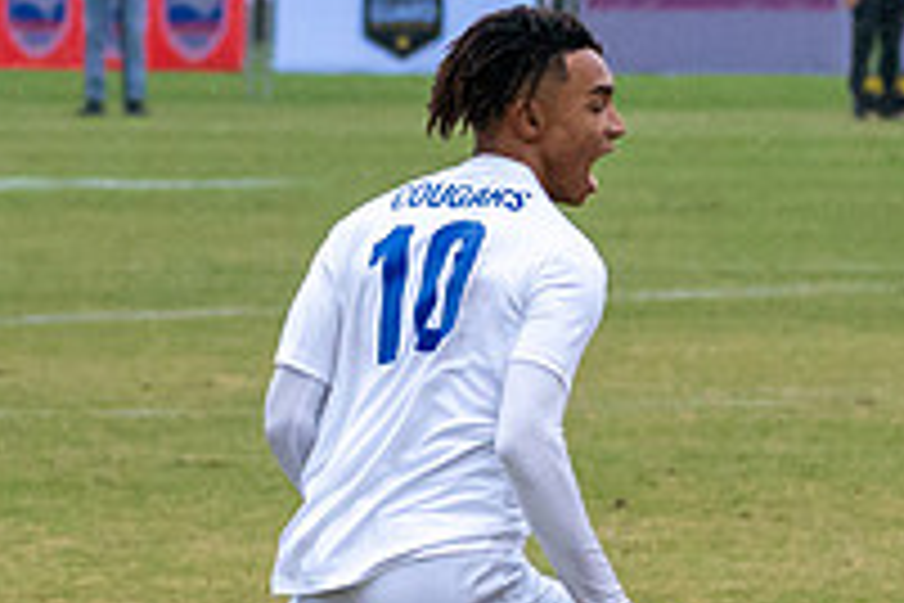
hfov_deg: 3.0
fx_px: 17099
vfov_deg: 2.0
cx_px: 588
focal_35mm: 681
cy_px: 368
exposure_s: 1/1000
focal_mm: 130
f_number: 5.6
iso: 3200
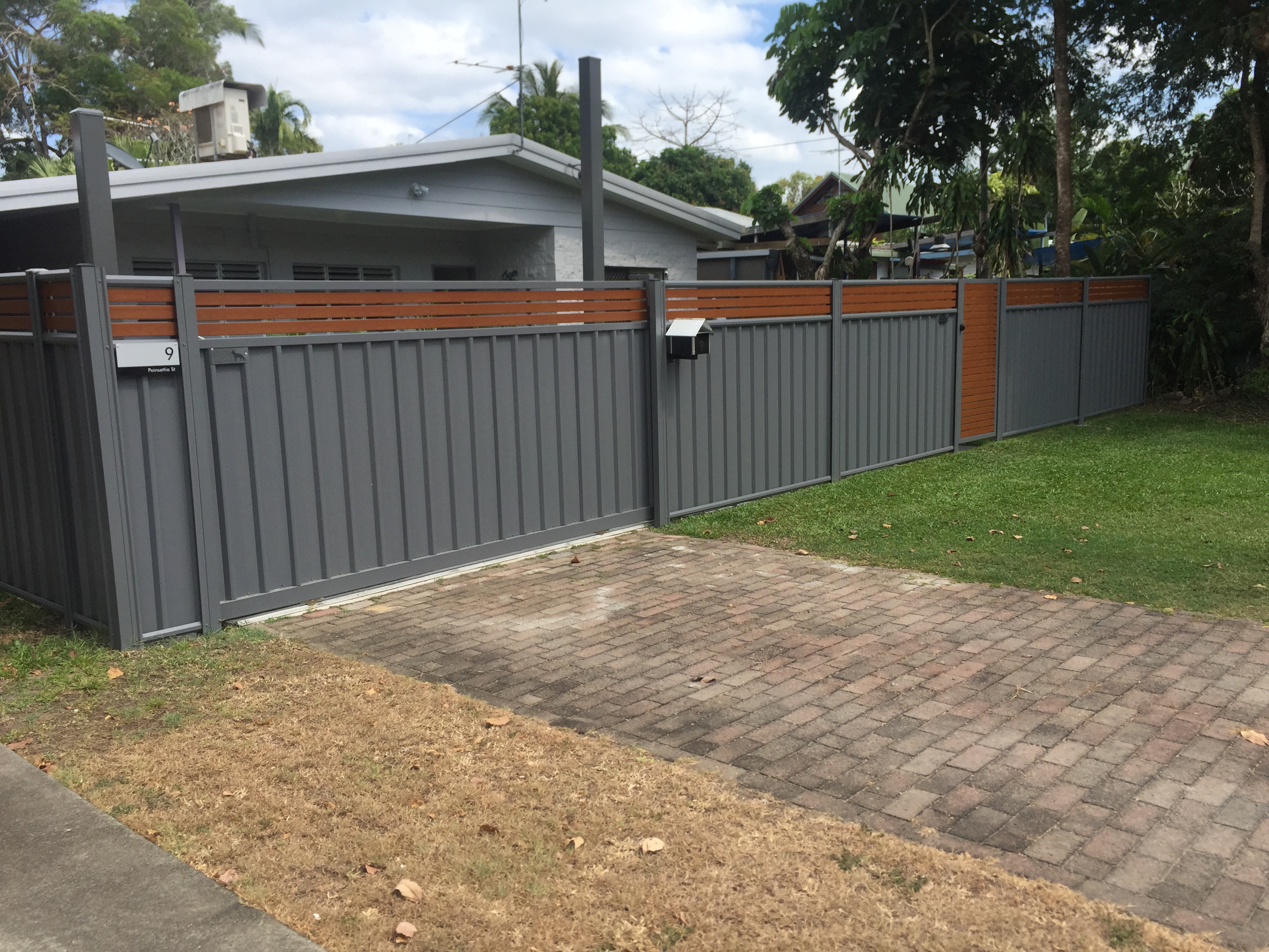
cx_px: 634
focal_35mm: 29
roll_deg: -1.2
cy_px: 476
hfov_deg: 61.7
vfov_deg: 48.2
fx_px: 1063
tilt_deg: -9.2
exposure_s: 1/1647
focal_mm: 4.15
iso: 32
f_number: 2.2
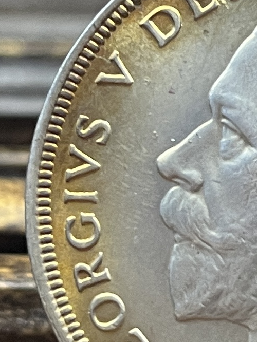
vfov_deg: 16.7
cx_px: 305
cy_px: 194
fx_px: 1167
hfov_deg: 12.3
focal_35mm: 118
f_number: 1.6
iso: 125
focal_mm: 5.1
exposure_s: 1/79
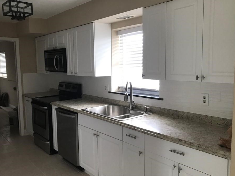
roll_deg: +0.6
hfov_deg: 56.8
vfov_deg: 44.2
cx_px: 111
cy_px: 90
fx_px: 217
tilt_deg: -4.6
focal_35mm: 32
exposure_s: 1/30
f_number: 1.8
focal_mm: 3.99
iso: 32
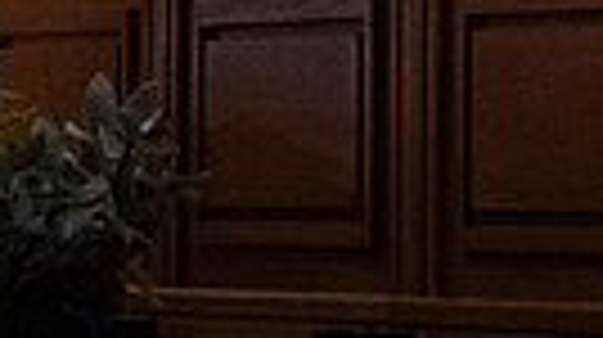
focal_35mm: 505
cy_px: -614
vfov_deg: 2.4
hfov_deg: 4.3
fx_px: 8065
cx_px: 863
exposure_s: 1/250
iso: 5000
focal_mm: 85
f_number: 2.8
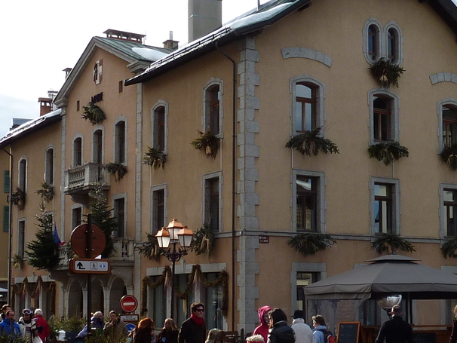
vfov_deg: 22.1
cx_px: 279
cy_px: 238
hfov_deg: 29.3
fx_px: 872
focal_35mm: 66
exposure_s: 1/400
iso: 80
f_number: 4.5
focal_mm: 4.1
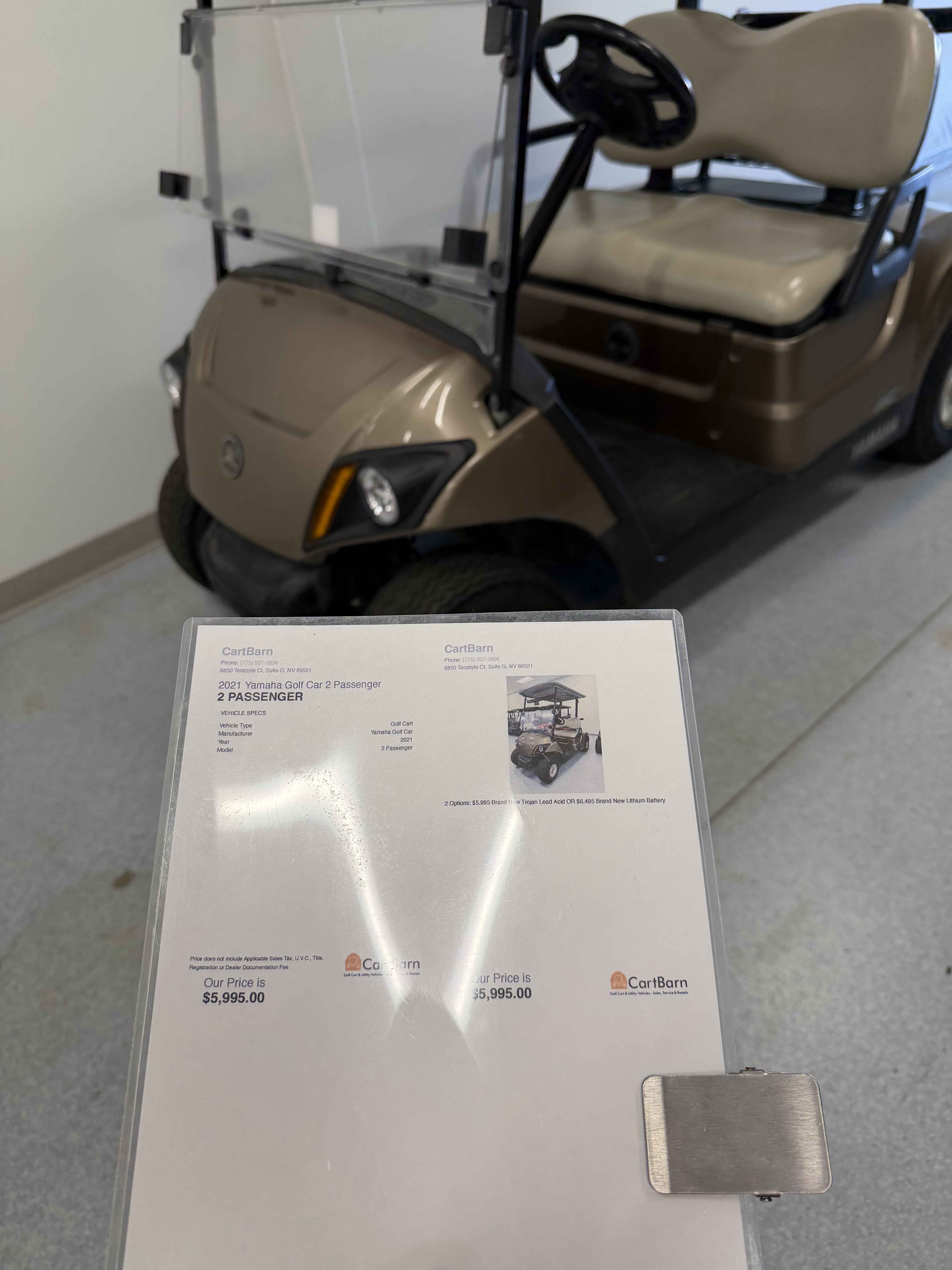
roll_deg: +10.0
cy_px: 635
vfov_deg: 71.6
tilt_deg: -37.9
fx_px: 880
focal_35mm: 24
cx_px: 476
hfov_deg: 56.8
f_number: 1.78
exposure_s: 1/120
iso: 125
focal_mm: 6.76
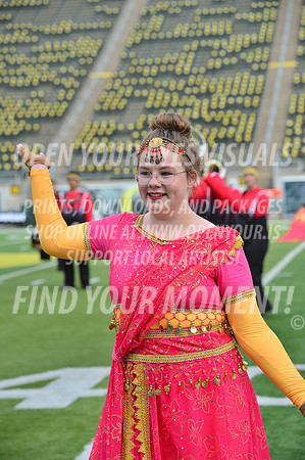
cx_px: 152
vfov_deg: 18.6
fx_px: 1401
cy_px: 230
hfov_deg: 12.4
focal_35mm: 110
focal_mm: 110
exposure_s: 1/1250
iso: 200
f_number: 5.6
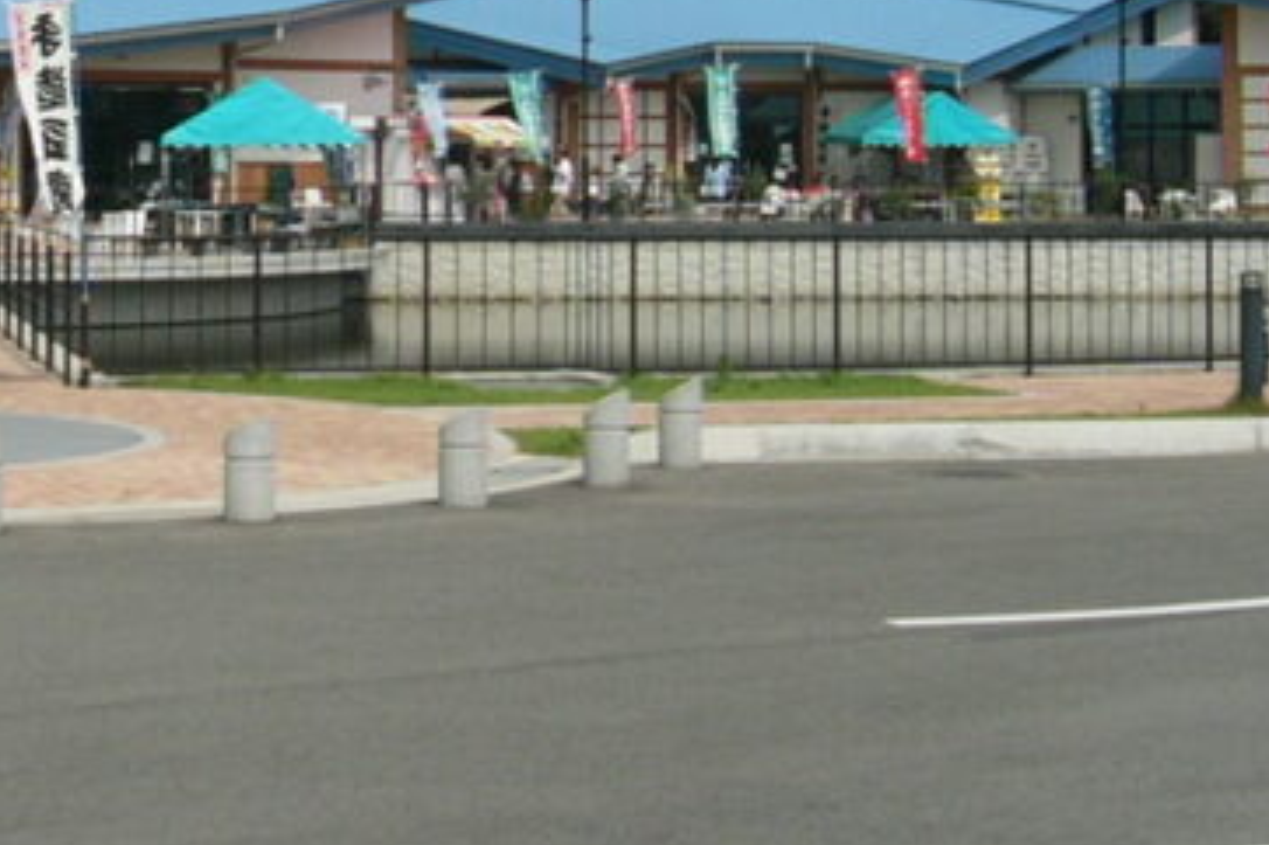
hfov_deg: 19.5
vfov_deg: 13.2
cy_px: 60
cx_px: 158
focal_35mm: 103
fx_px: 3629
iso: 50
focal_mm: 5.8
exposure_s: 1/250
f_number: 8
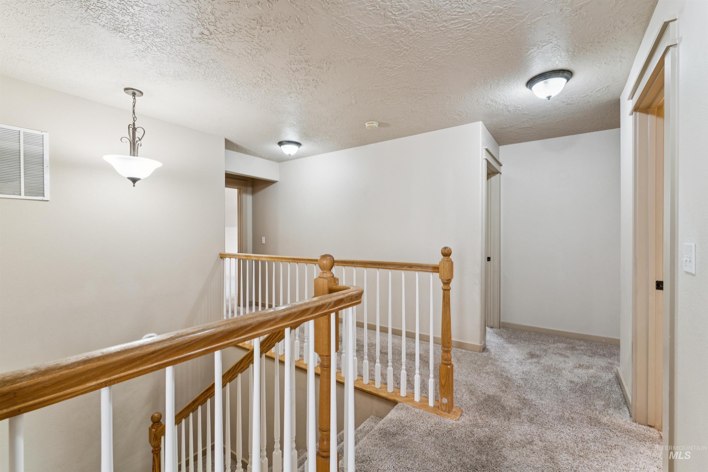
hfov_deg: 98.5
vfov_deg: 75.5
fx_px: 305
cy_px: 236
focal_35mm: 16
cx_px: 354
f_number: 13
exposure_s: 1/2.5
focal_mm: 15.5
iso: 400
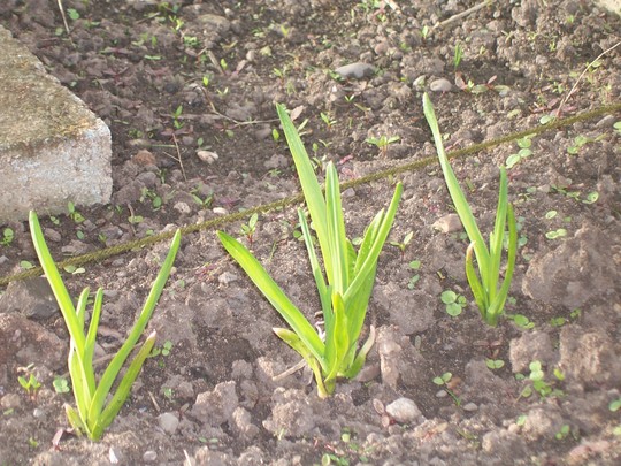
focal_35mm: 146
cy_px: 233
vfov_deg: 10.2
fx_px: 2619
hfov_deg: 13.5
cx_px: 310
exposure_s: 1/180
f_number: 4.8
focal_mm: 25.1
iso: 80
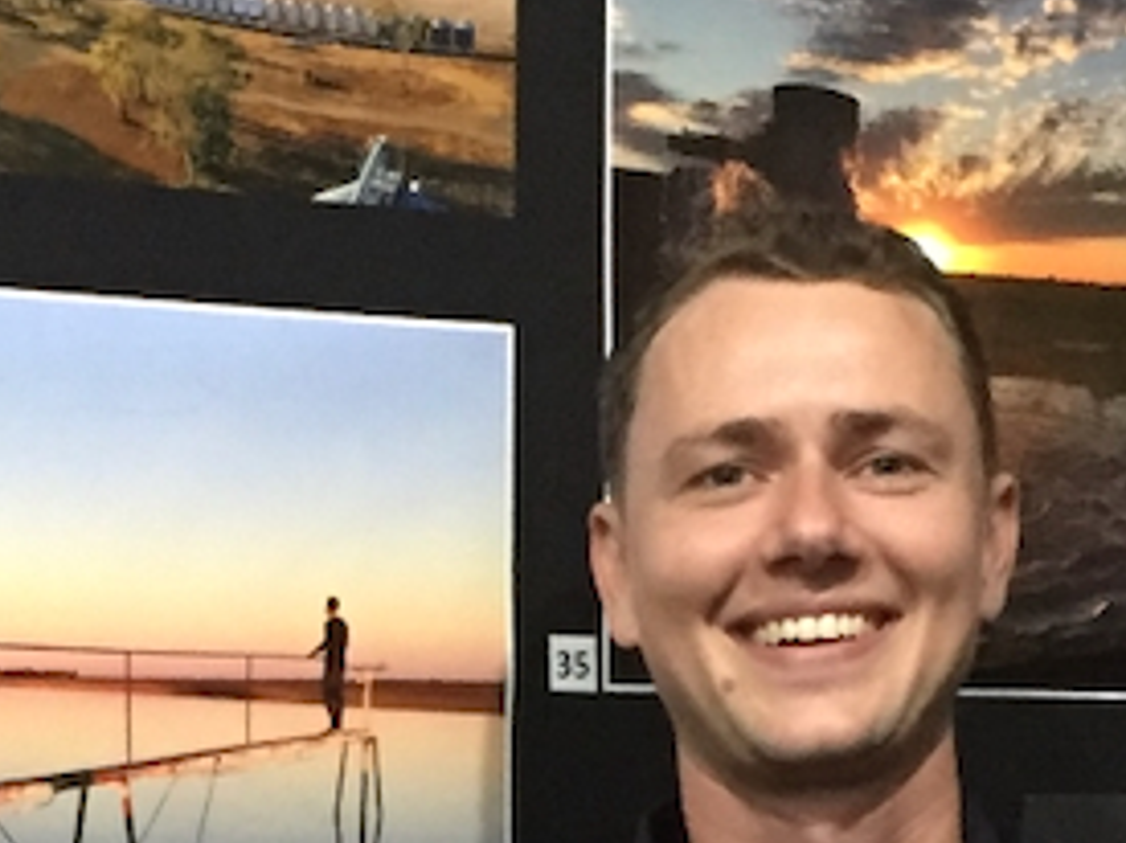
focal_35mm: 135
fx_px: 4389
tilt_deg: -7.2
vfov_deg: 10.4
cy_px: 1424
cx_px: 295
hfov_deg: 14.6
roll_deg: -0.2
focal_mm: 4.15
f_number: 2.2
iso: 320
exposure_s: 1/17
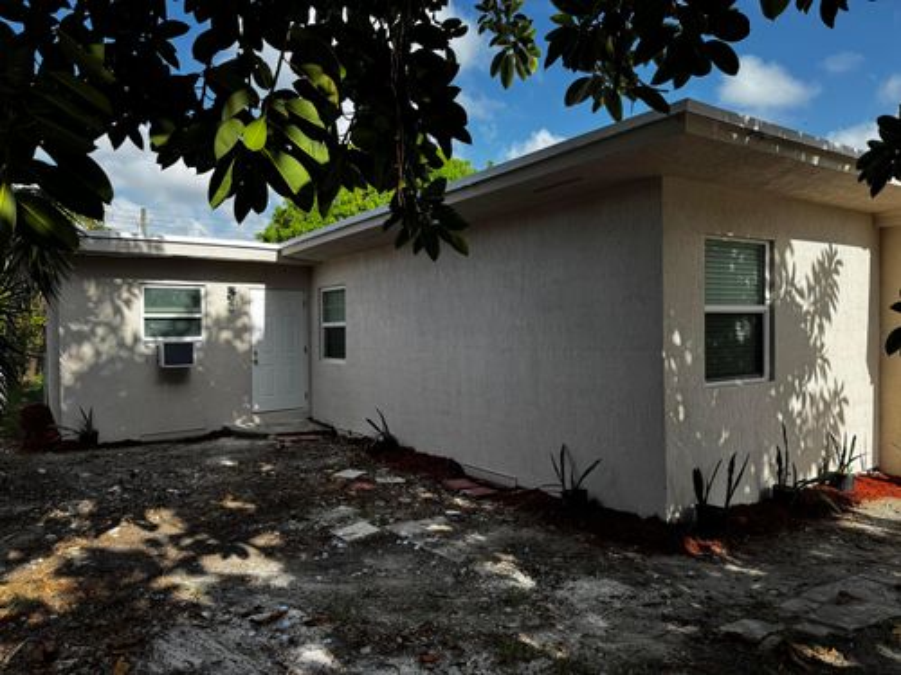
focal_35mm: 24
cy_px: 338
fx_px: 625
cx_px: 450
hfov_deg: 71.6
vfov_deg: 56.8
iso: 80
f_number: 1.78
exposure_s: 1/1339
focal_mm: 6.76
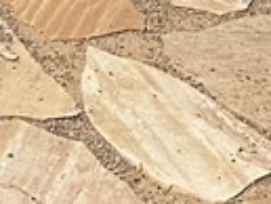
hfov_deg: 9.9
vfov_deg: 6.4
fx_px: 1497
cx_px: -174
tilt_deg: -4.2
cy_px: -589
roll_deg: -0.9
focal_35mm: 191
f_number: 1.78
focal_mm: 6.86
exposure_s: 1/5000
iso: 80
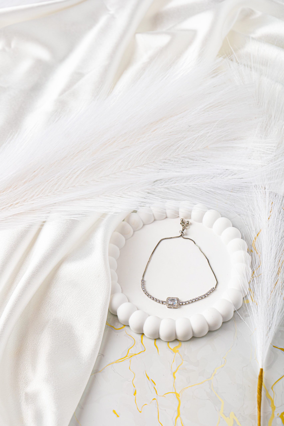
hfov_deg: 22.6
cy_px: 213
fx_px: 710
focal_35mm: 60
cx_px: 142
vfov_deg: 33.4
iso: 400
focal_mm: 60
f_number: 7.1
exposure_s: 1/160
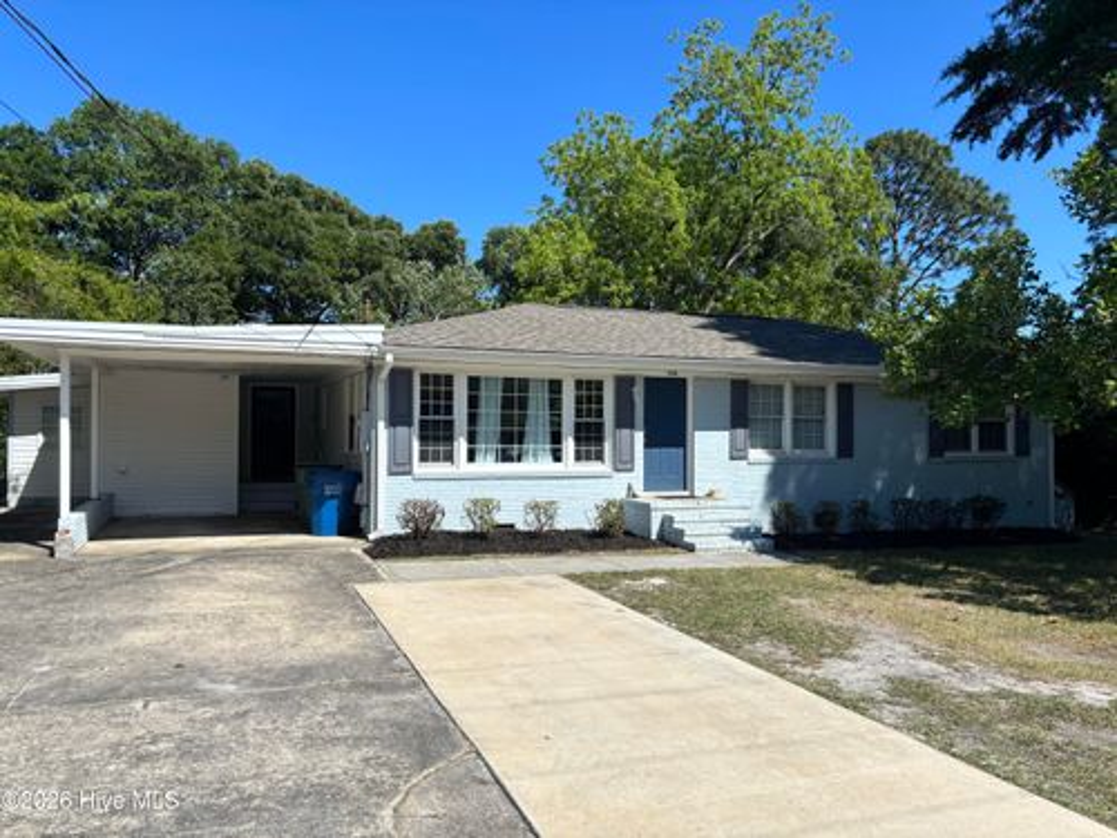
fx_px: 839
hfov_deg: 67.3
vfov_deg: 53.1
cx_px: 558
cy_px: 419
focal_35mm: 26
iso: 50
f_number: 1.6
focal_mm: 5.96
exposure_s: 1/4082
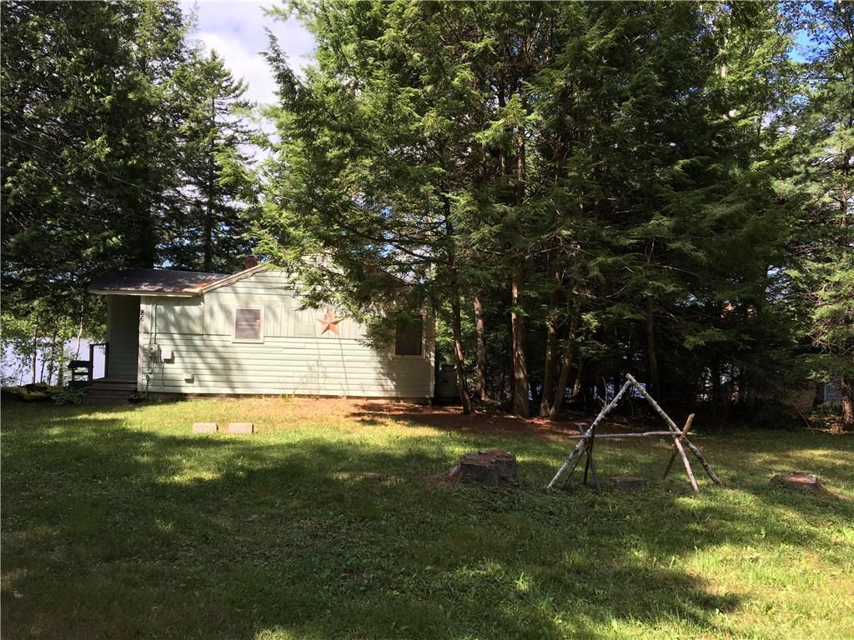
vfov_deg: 48.2
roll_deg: -0.7
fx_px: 715
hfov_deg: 61.7
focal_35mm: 29
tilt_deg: +1.0
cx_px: 427
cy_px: 320
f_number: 2.2
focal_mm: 4.15
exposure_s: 1/463
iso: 25
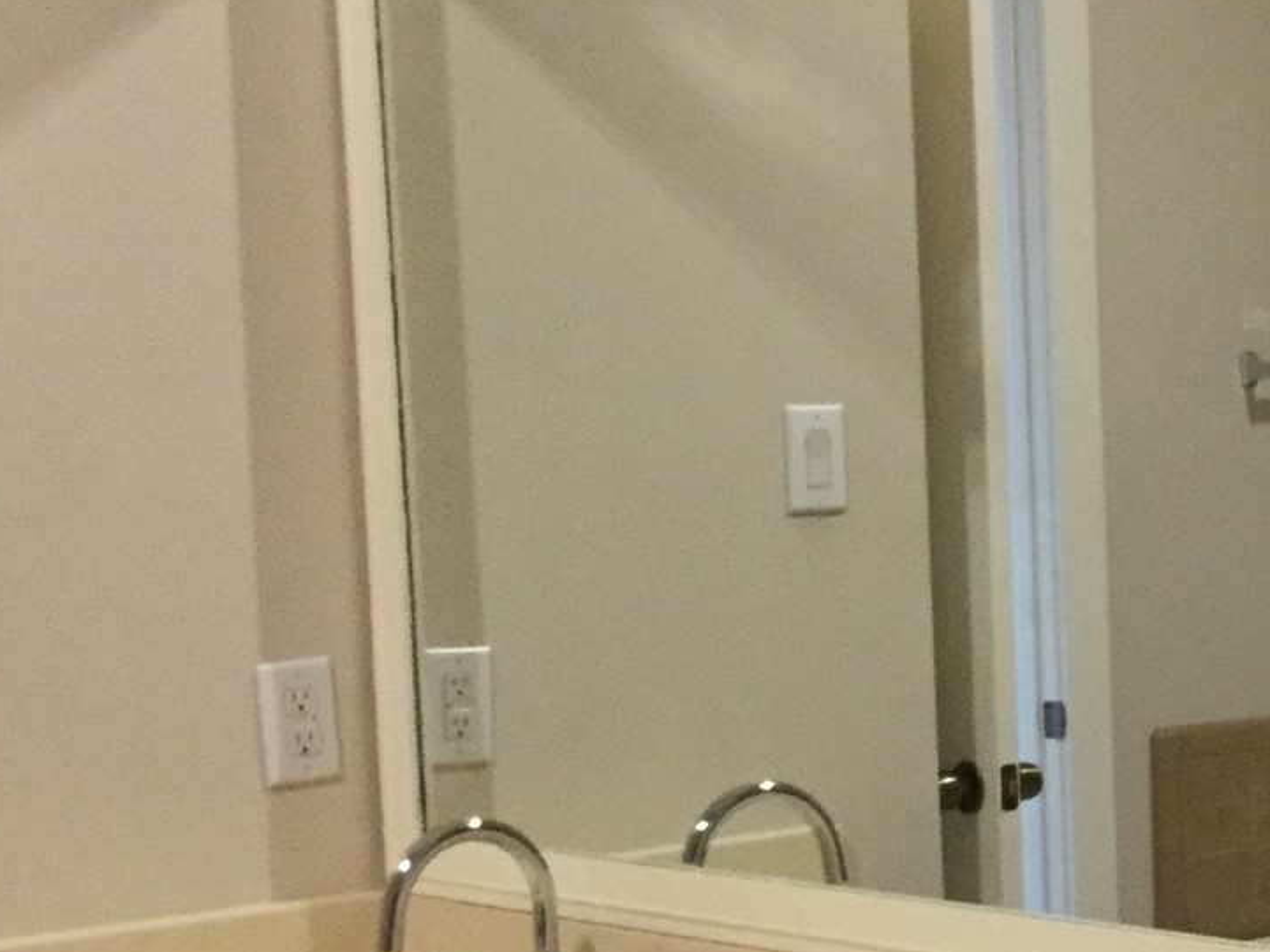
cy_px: 683
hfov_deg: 20.9
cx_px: 1469
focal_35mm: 88
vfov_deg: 16.7
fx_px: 3229
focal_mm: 3.3
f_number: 2.4
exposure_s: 1/30
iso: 125
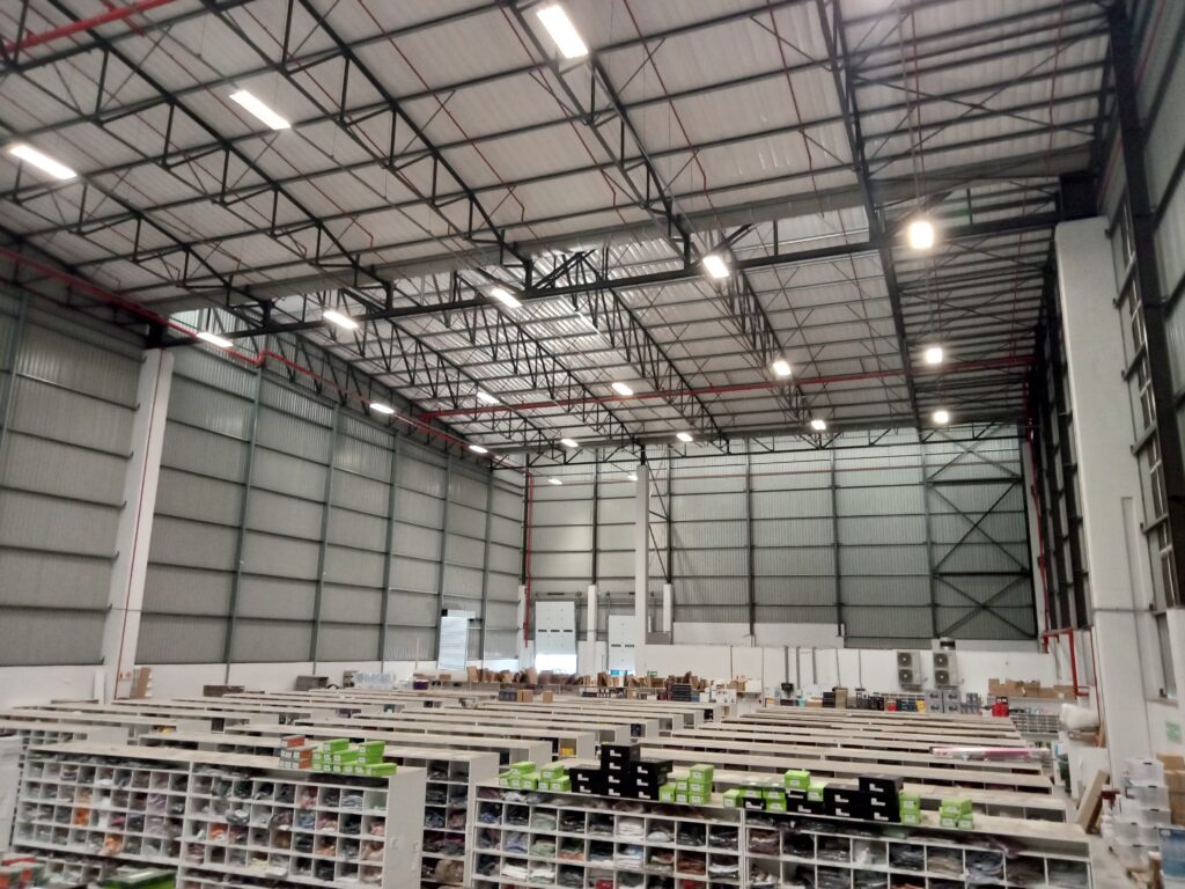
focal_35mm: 28
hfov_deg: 63.4
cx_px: 592
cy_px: 444
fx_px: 959
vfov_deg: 49.7
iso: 975
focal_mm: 3.46
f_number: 2.2
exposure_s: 1/33.3
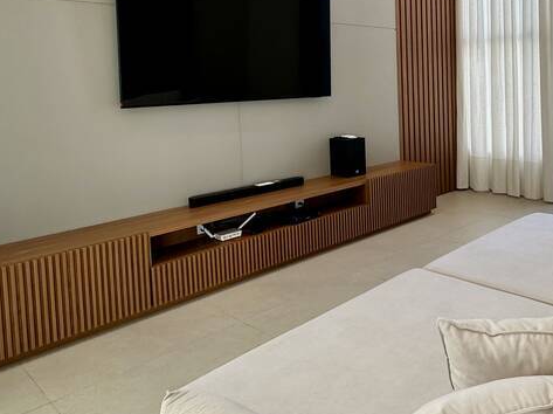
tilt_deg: -2.4
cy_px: 109
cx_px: 417
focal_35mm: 32
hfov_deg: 54.1
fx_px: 511
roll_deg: +0.4
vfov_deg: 42.9
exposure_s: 1/170
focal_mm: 2.22
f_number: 2.2
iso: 40
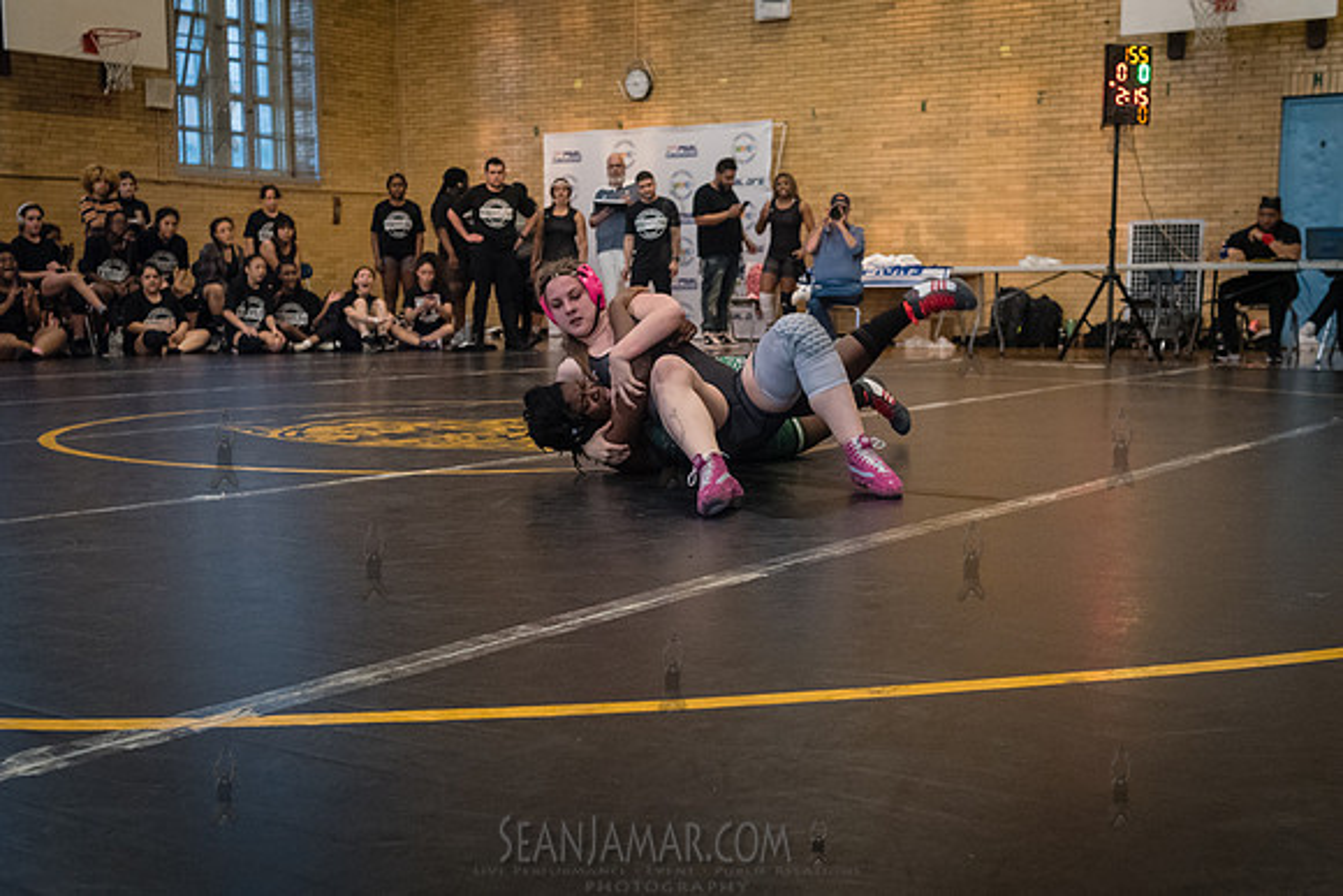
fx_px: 1650
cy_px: 528
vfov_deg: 30.3
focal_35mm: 44
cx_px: 674
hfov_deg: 44.3
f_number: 4
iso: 5000
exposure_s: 1/320
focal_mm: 35
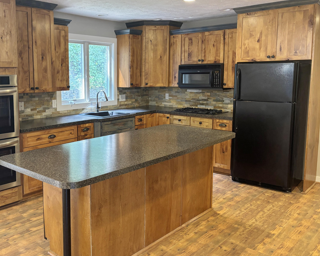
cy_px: 113
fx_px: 322
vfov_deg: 43.3
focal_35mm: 34
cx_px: 106
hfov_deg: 51.8
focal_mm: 5.96
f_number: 1.6
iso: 250
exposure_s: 1/60
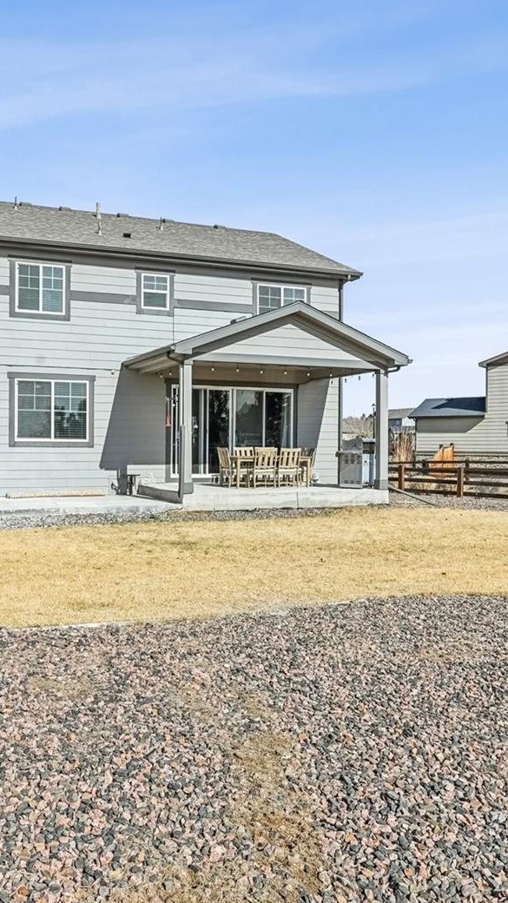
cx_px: 148
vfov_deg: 64.6
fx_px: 714
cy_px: 452
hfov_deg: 38.5
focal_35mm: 30
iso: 400
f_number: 10
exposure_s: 1/1000
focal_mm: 18.5
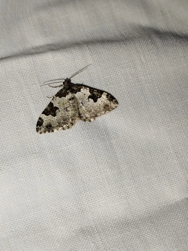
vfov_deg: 29.8
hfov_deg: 22.6
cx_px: 94
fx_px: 471
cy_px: 126
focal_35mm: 65
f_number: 1.7
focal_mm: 5.31
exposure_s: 1/50
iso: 80
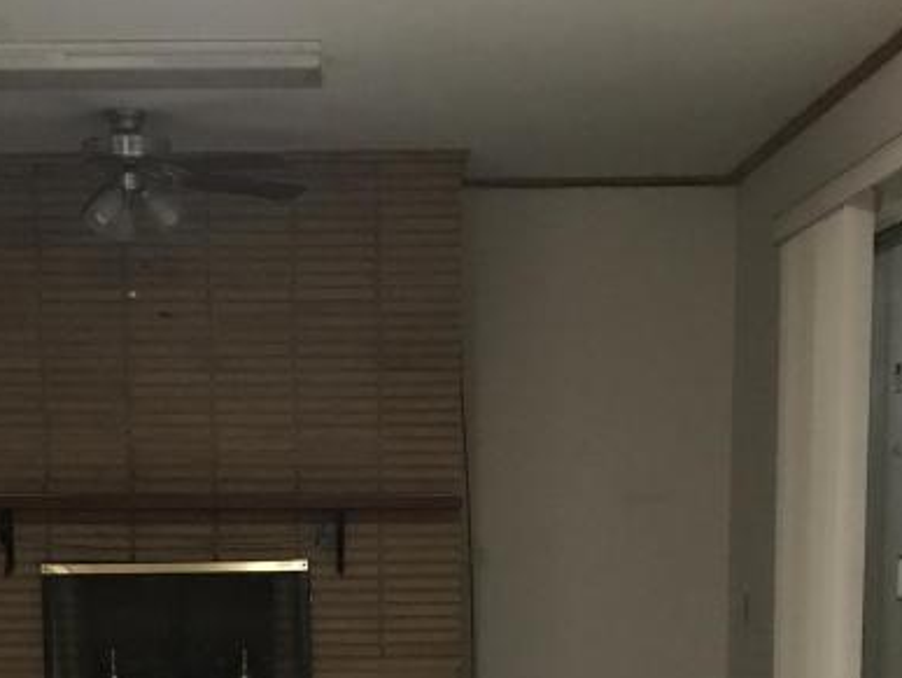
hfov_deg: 26.3
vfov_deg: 19.0
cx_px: 396
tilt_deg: -7.7
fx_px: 1930
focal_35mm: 74
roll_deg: -0.4
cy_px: 769
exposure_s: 1/15
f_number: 1.8
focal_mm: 3.99
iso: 100
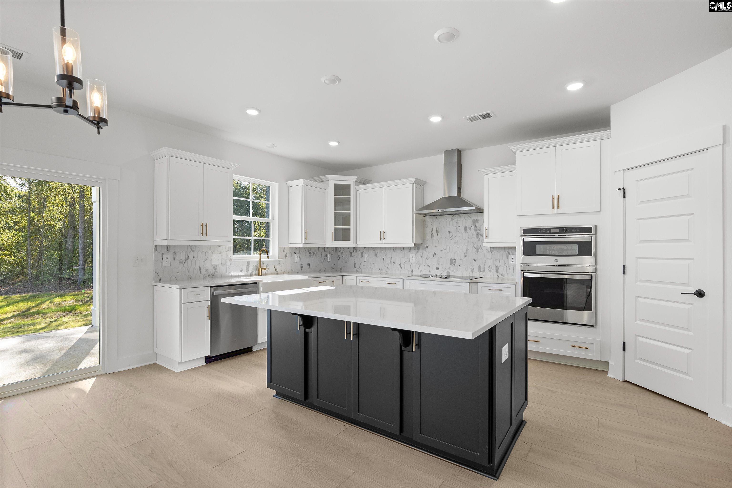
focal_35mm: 16
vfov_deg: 73.7
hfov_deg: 96.7
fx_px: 325
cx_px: 366
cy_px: 244
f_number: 8
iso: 800
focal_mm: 16
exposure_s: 1/50
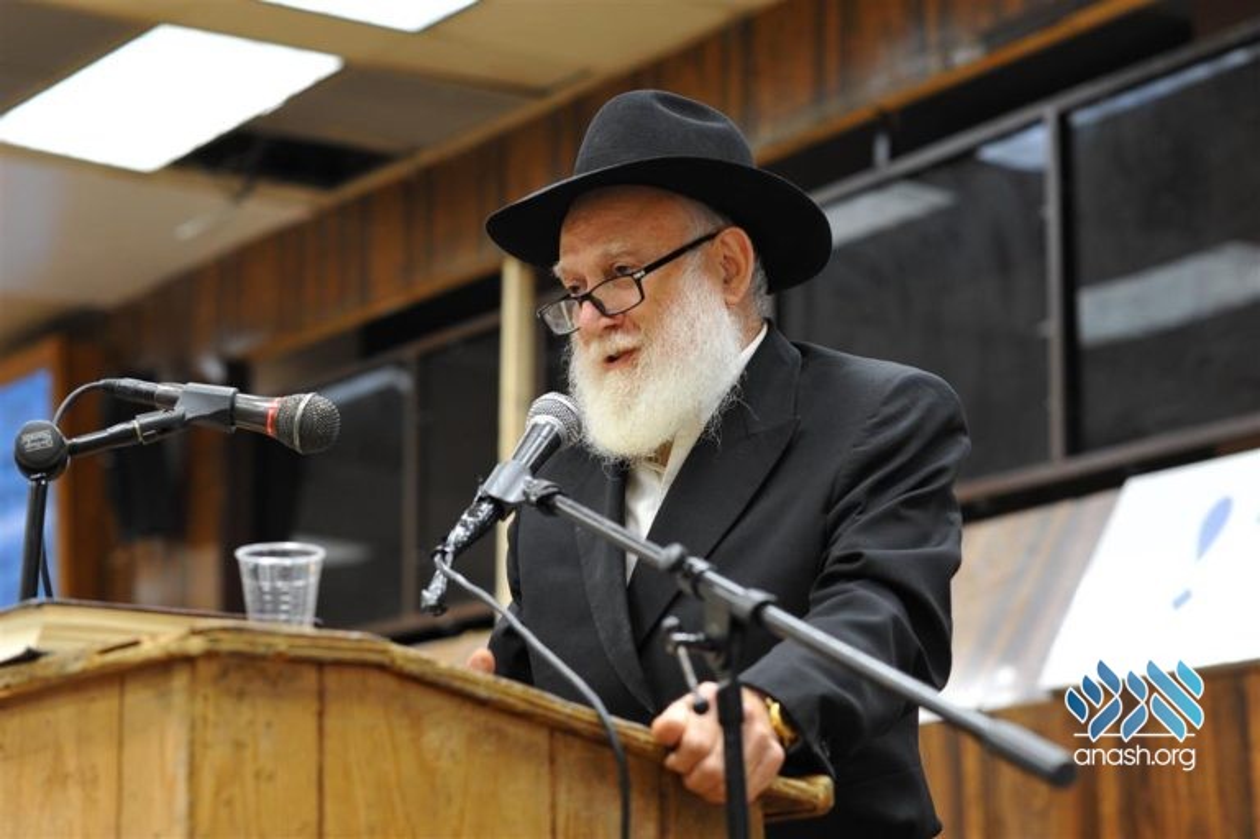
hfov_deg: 23.9
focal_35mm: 85
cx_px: 630
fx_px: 2973
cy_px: 420
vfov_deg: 16.1
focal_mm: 85
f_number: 3.5
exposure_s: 1/100
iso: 1600
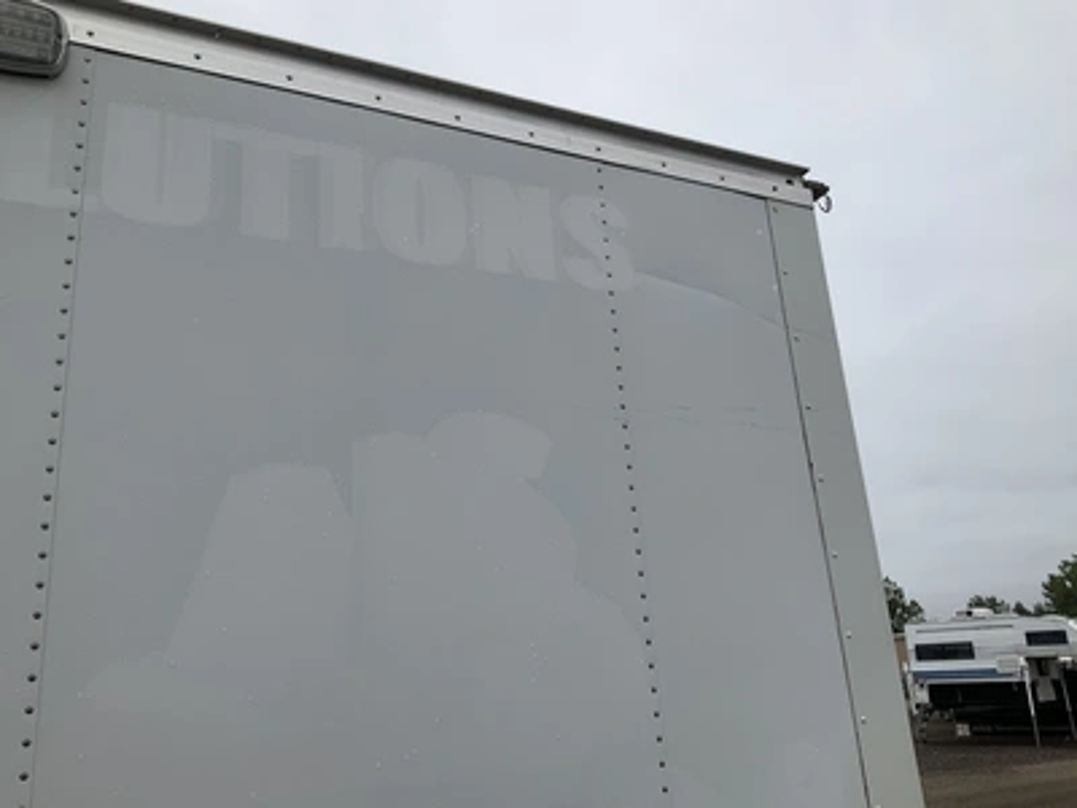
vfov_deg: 48.2
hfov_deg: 61.7
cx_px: 538
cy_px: 404
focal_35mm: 29
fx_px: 902
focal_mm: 3
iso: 25
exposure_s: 1/2320
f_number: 1.8
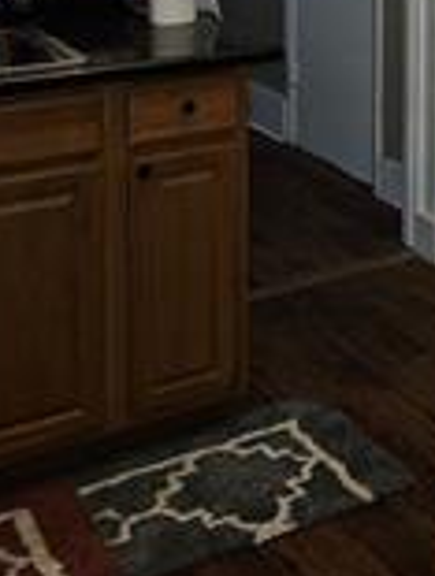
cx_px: 446
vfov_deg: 25.4
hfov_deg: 20.1
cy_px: -56
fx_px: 1185
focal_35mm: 71
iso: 160
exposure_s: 1/20
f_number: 1.8
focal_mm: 5.4
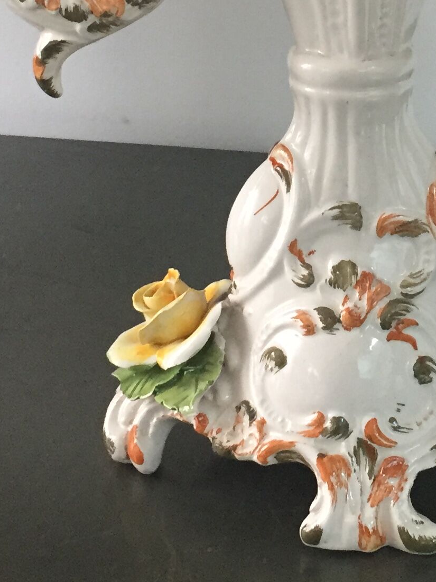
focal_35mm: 86
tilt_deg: -15.8
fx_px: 1445
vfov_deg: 22.1
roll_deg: +0.7
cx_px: 346
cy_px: 33
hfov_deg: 17.0
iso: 250
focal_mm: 4.15
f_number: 2.2
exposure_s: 1/33
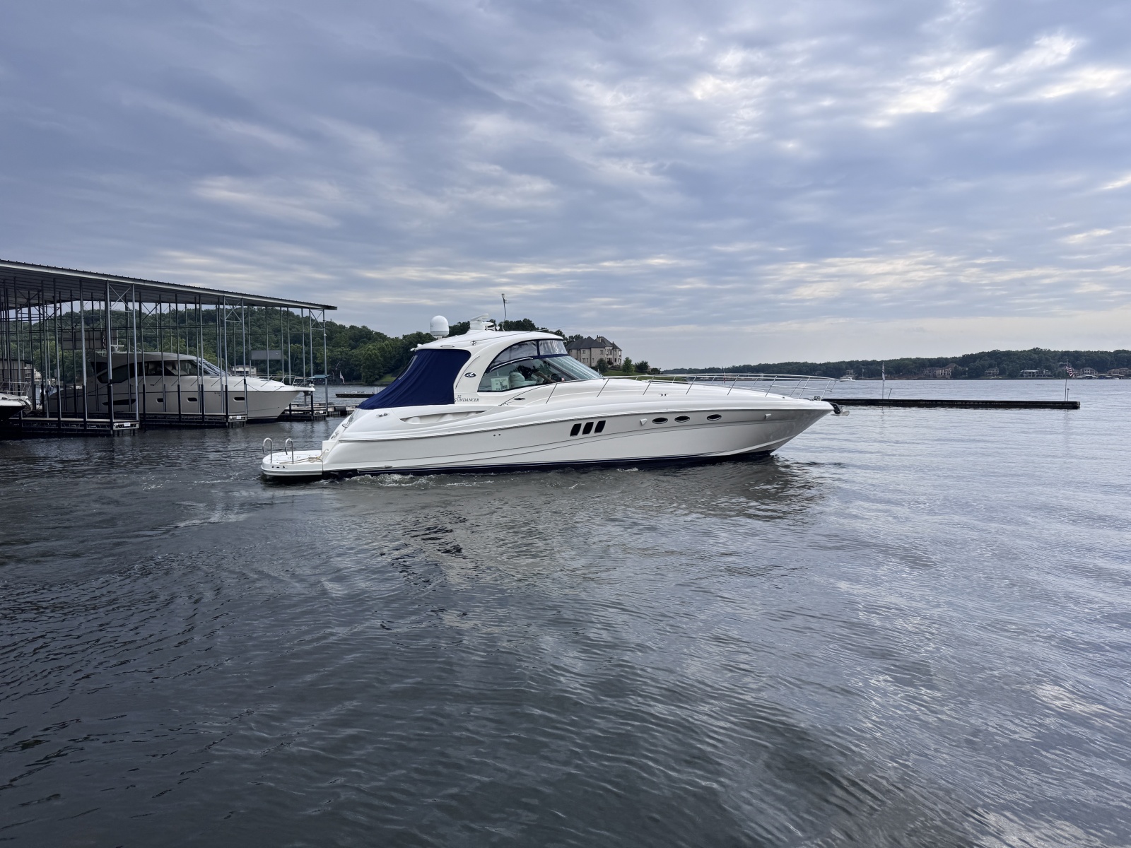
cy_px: 424
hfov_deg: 71.6
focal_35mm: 24
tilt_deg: -2.7
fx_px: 784
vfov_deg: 56.8
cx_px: 566
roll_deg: -0.3
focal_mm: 6.76
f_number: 1.78
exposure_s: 1/4049
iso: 80
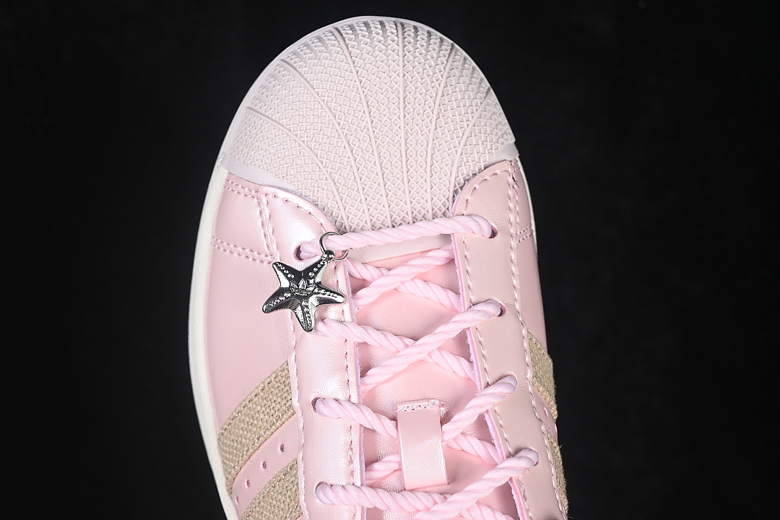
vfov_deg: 18.2
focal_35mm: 75
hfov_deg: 27.0
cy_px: 260
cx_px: 390
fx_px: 1625
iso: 160
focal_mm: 50
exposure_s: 1/80
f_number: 7.1
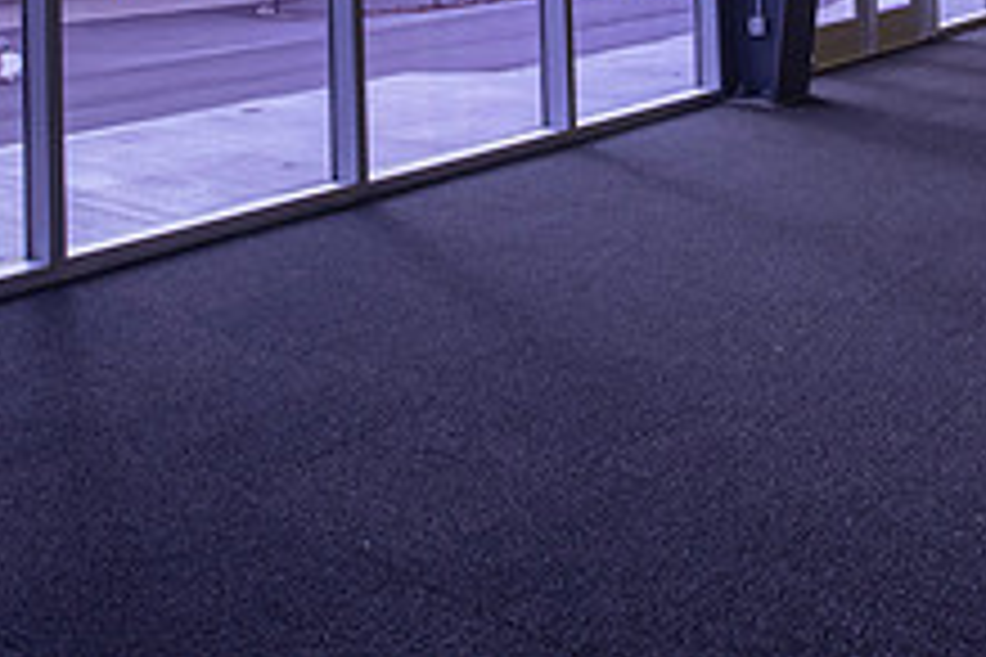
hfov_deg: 43.0
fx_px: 1232
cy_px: -205
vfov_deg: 25.5
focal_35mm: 45
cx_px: 653
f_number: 8
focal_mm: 17
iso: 1250
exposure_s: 1/320
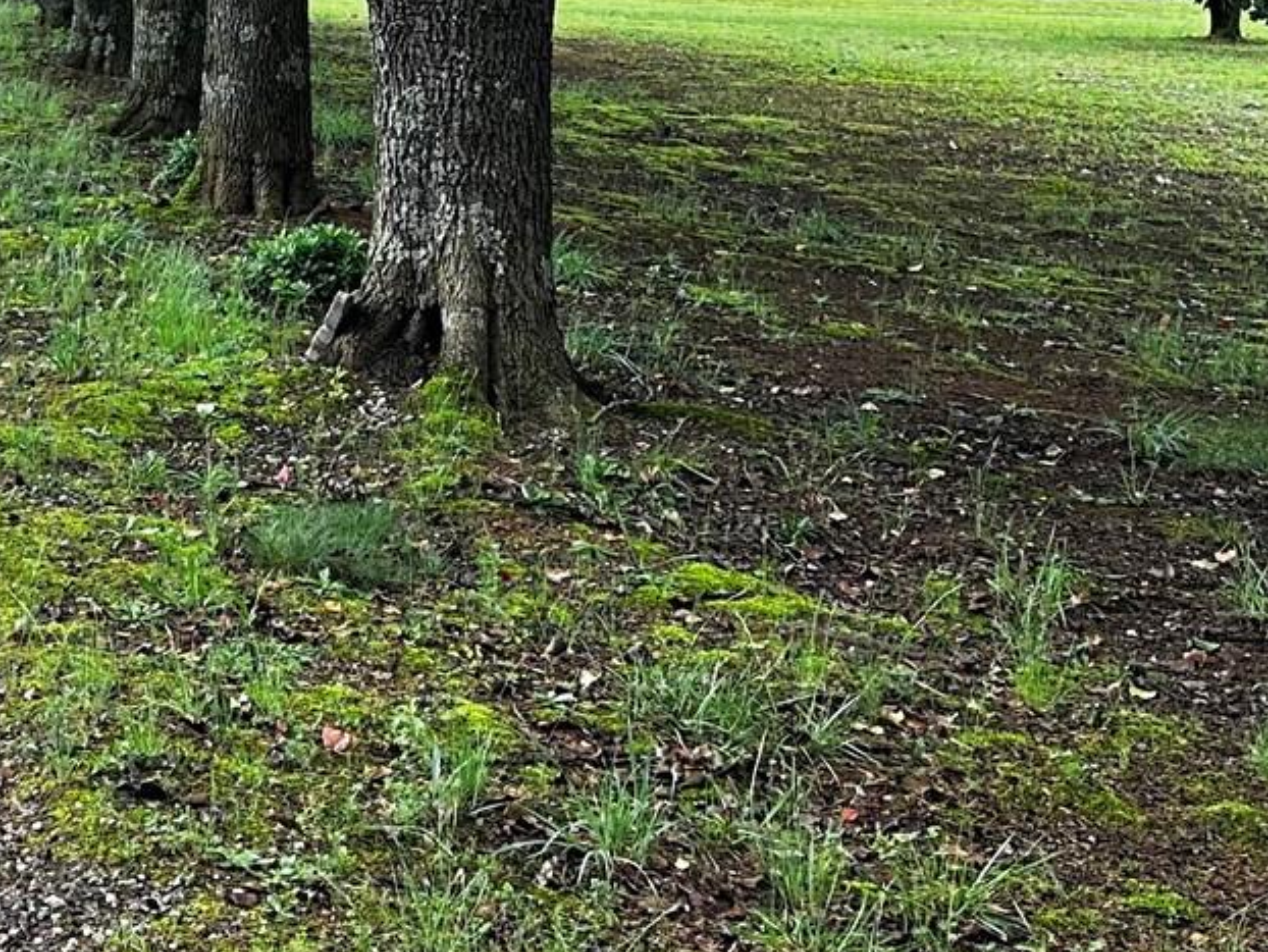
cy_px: 92
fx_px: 2895
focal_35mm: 79
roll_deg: -0.2
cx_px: -314
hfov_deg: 22.5
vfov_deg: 18.4
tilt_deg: -1.4
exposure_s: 1/166
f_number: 1.78
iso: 80
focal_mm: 6.86
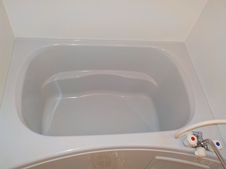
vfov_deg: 46.8
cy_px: 84
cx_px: 113
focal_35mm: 30
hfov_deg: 60.0
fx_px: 196
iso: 200
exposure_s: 1/30
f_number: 3.3
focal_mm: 4.1
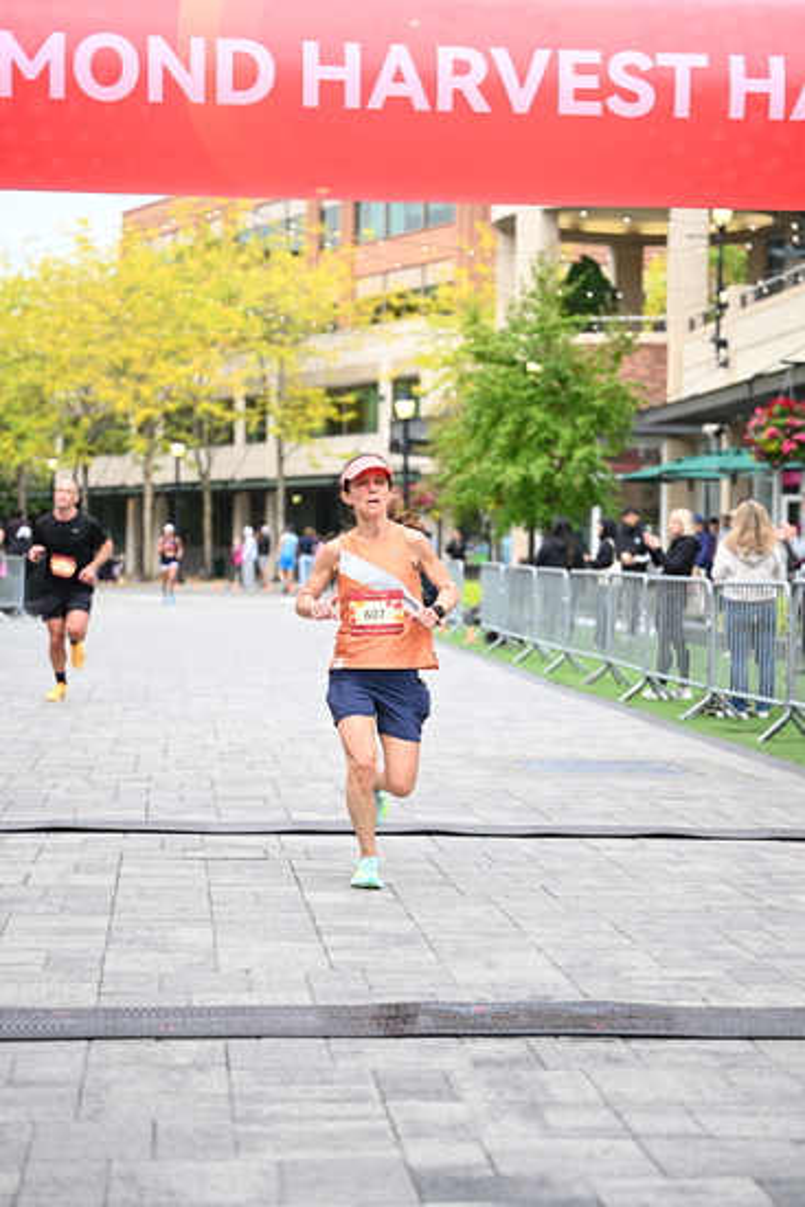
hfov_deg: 19.5
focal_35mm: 70
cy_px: 604
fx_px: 2346
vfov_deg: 28.8
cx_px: 402
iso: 1250
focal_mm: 70
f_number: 2.8
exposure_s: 1/1600
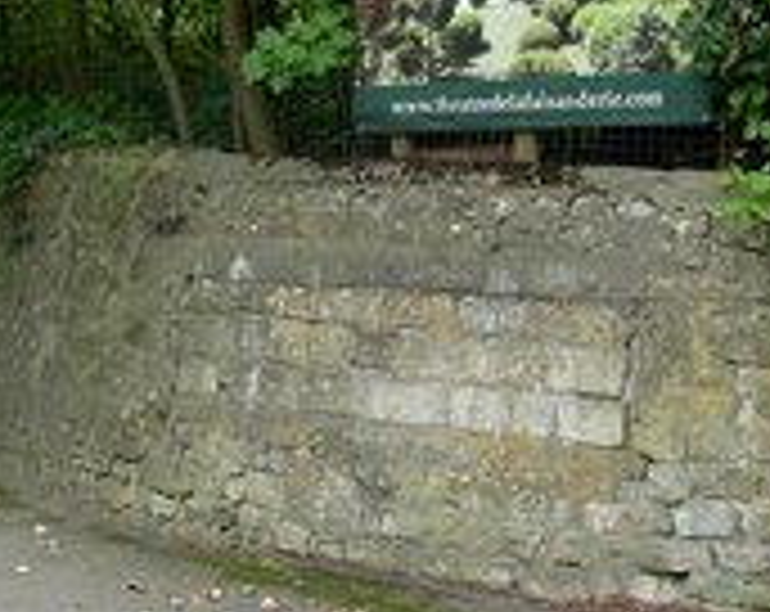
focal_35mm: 87
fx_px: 1978
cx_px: 513
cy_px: 369
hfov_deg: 21.9
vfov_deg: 17.6
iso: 79
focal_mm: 6.3
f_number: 2.9
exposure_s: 1/69.7
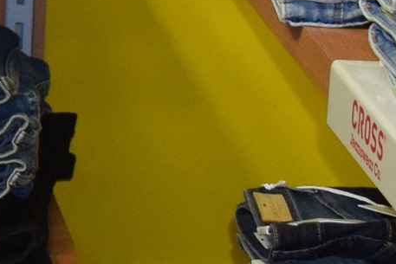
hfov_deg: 7.2
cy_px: -408
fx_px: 2817
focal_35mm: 256
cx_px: -751
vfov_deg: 5.2
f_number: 4
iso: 1400
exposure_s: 1/60
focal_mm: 26
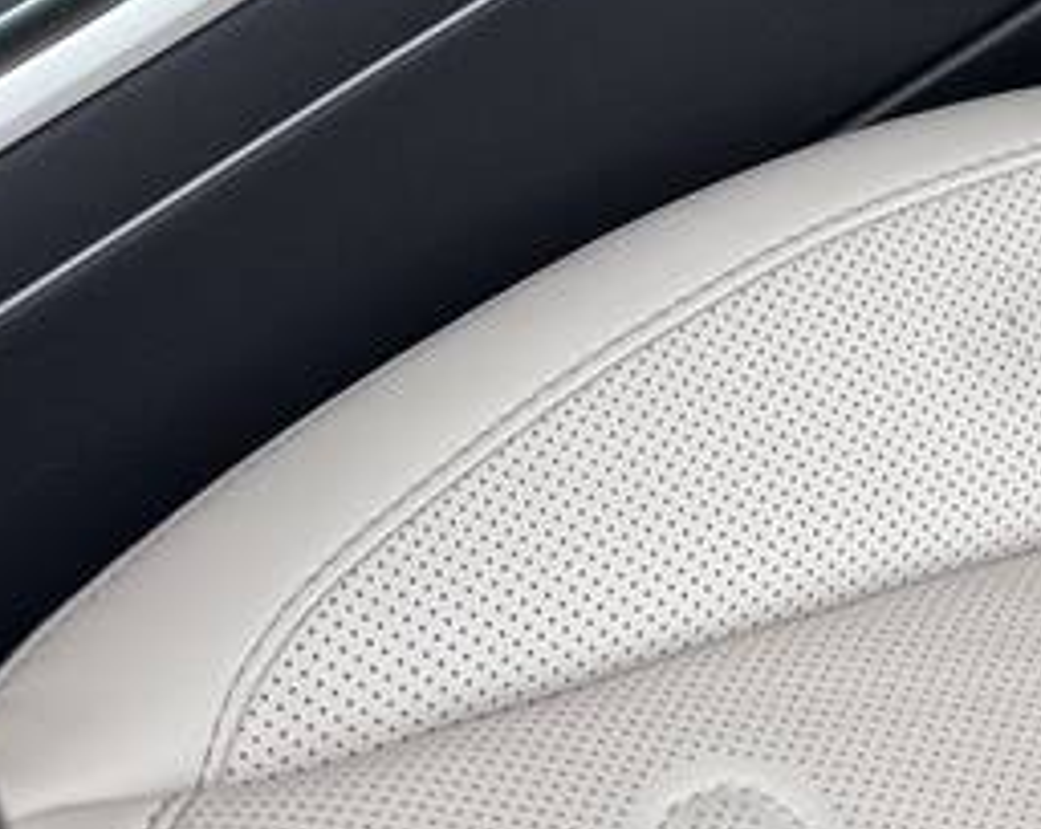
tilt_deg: -24.6
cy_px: -829
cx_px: 1997
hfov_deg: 14.8
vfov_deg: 12.3
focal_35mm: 110
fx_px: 3384
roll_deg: +1.3
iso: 80
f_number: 1.78
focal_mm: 6.76
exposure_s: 1/102
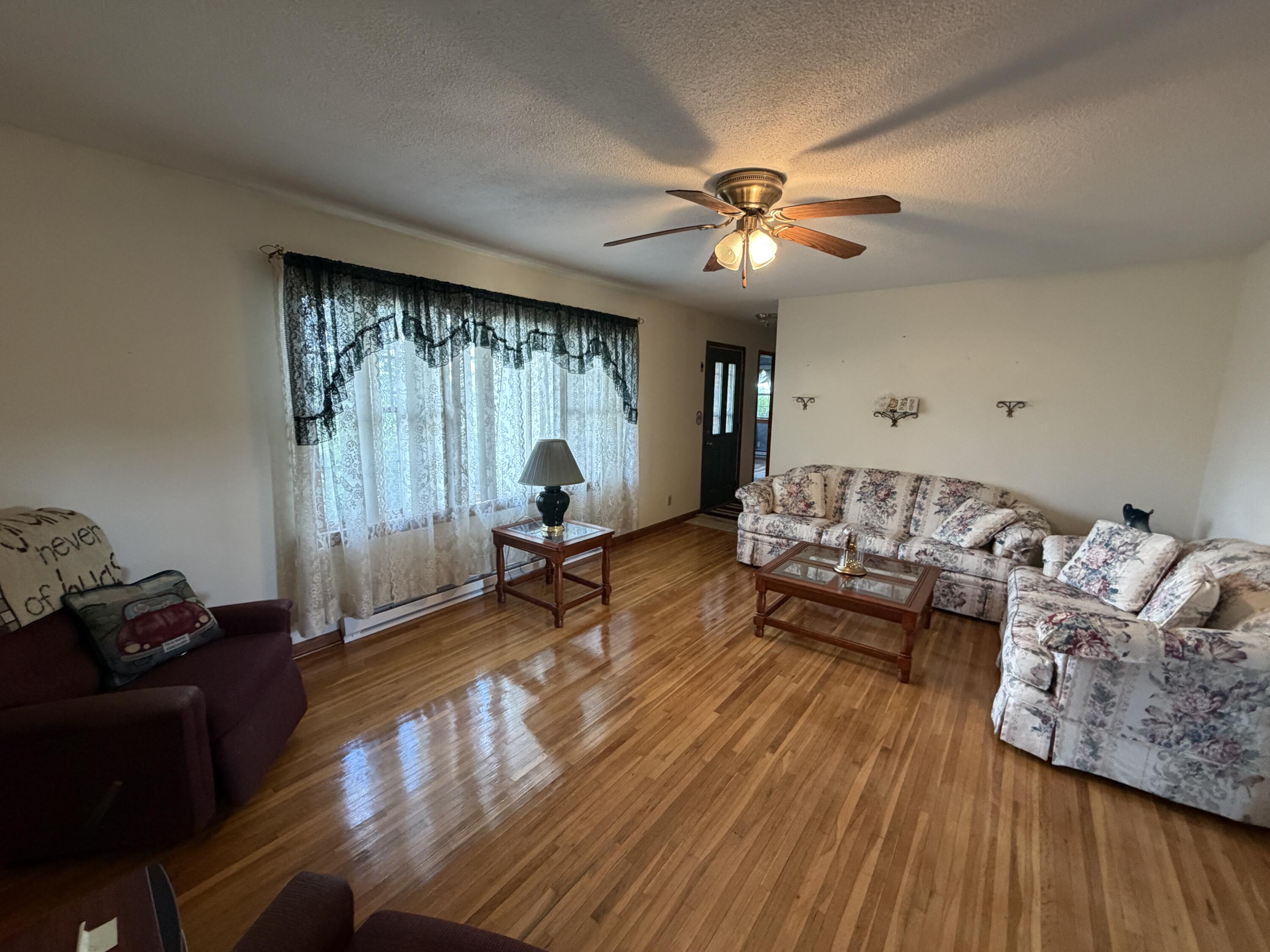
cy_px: 476
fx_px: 514
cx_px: 635
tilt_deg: -8.9
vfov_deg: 85.7
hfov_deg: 102.1
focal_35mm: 14
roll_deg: -1.4
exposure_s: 1/60
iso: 400
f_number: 2.2
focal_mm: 2.22
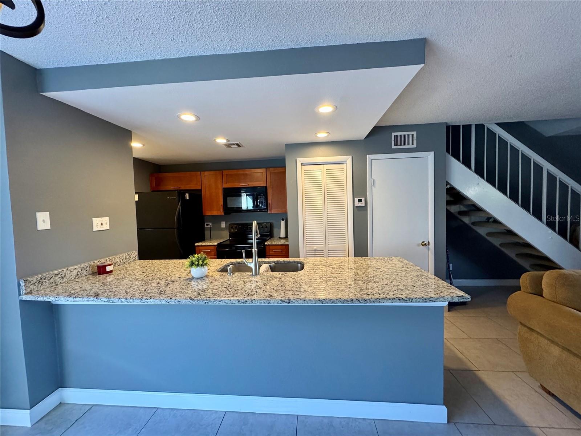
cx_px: 290
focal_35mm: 14
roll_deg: +2.1
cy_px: 218
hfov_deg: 102.1
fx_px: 235
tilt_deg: -1.6
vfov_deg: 85.7
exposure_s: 1/120
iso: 320
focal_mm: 2.22
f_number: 2.2
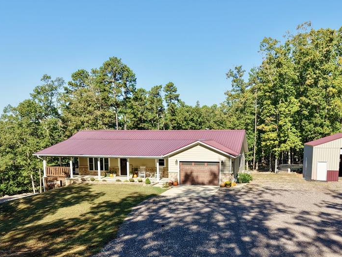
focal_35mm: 35
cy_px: 184
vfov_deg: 39.9
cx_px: 192
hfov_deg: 52.5
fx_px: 346
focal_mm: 8.67
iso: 180
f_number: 1.8
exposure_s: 1/2500
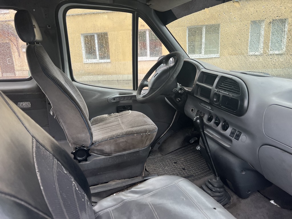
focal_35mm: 26
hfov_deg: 67.3
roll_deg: +2.9
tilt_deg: -16.3
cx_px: 146
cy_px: 110
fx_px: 219
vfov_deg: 53.1
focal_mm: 5.7
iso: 100
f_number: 1.5
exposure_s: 1/121
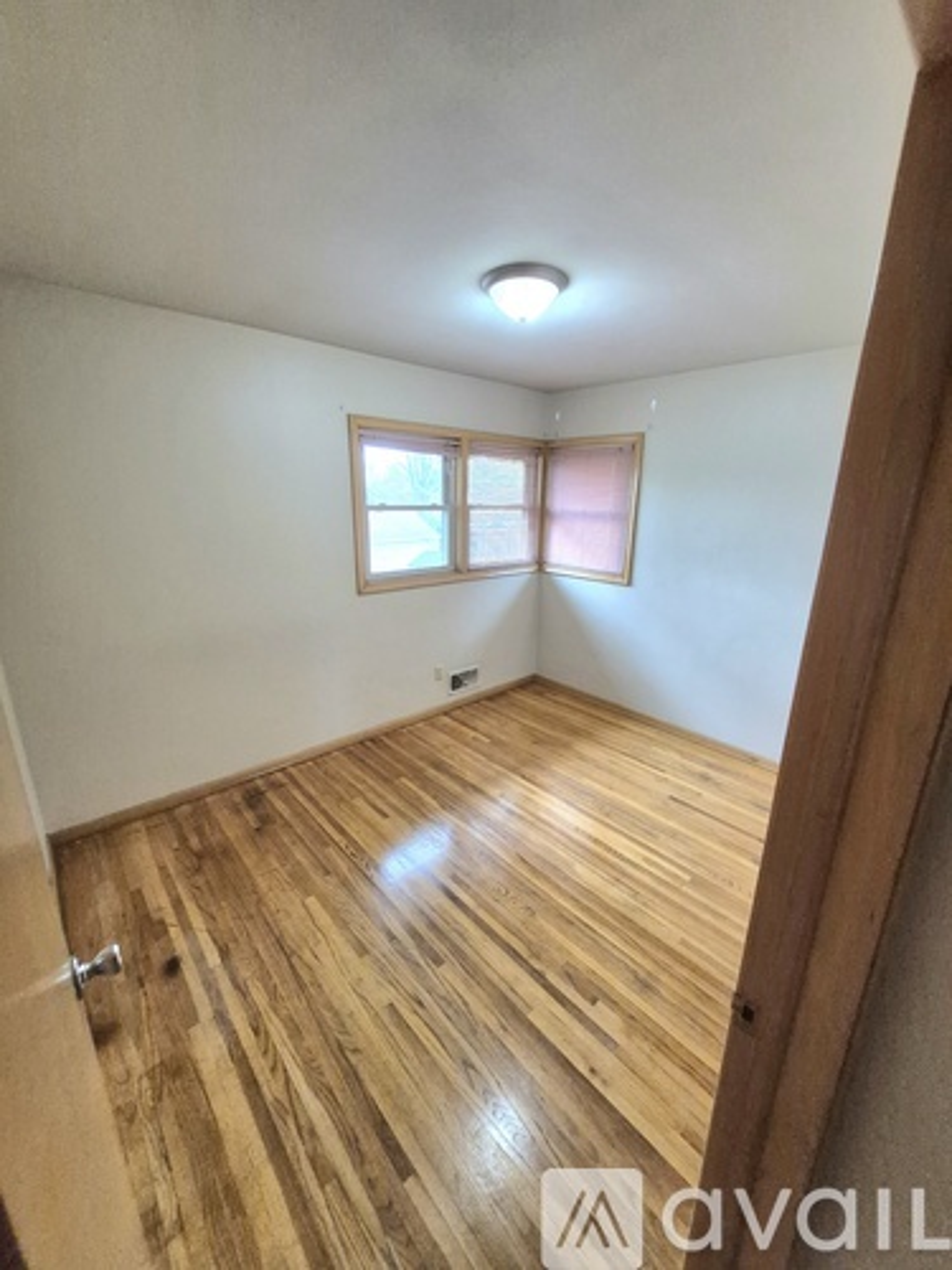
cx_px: 476
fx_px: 477
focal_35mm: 13
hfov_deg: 89.9
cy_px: 635
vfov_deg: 106.2
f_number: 2.2
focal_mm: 1.74
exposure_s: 1/60.2
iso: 500
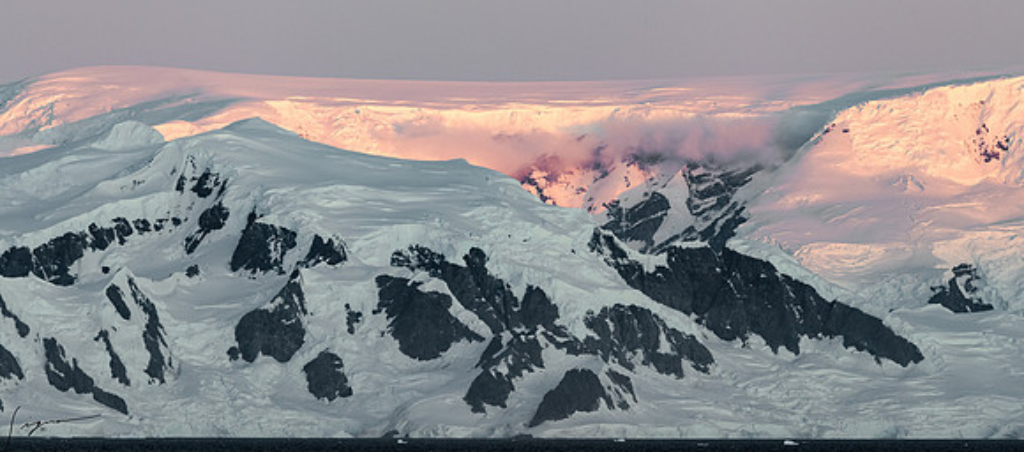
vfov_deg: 3.0
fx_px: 8761
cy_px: 122
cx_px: 513
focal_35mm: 339
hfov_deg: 6.7
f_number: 5.6
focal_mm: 300
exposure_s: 1/400
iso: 1000
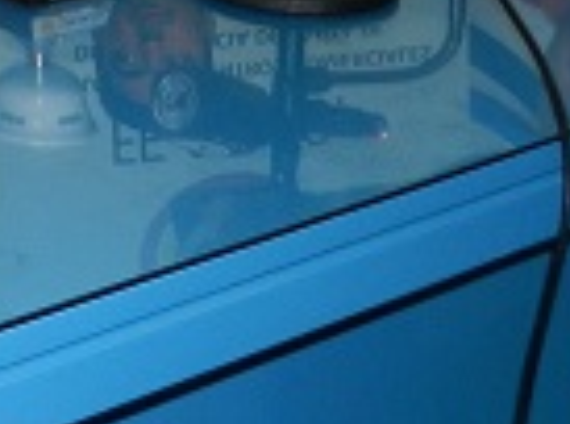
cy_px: -395
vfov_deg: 12.9
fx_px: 1659
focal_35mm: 101
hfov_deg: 17.0
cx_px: -366
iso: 200
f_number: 3.4
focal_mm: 4
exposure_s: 1/30
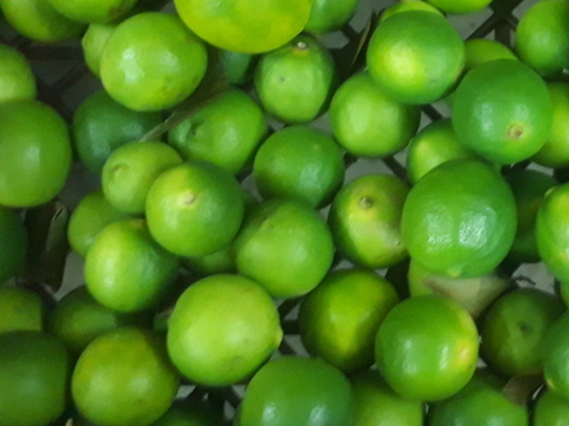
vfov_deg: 23.1
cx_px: 526
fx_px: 1019
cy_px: 61
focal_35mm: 62
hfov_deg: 29.7
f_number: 1.9
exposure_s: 1/15
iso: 320
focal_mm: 3.6
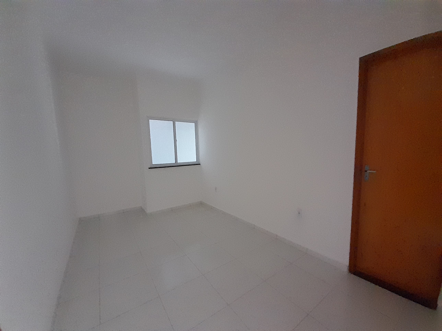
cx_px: 221
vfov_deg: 89.9
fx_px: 166
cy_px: 166
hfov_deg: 106.2
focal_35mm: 13
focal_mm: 1.13
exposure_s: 1/20
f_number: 2.2
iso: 640
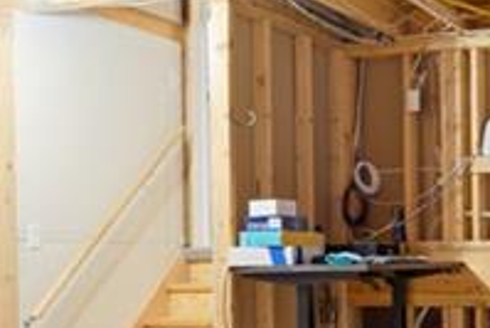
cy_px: 276
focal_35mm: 72
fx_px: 981
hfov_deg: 26.5
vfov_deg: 18.7
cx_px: 492
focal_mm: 14
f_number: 8
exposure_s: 1.6
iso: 400
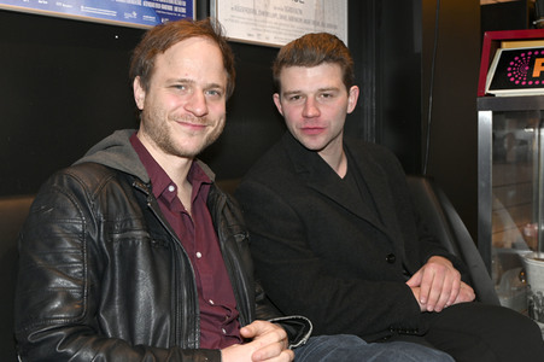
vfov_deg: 30.5
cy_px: 181
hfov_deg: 44.5
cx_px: 272
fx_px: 664
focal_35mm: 44
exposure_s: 1/125
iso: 1000
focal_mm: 44
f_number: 5.3
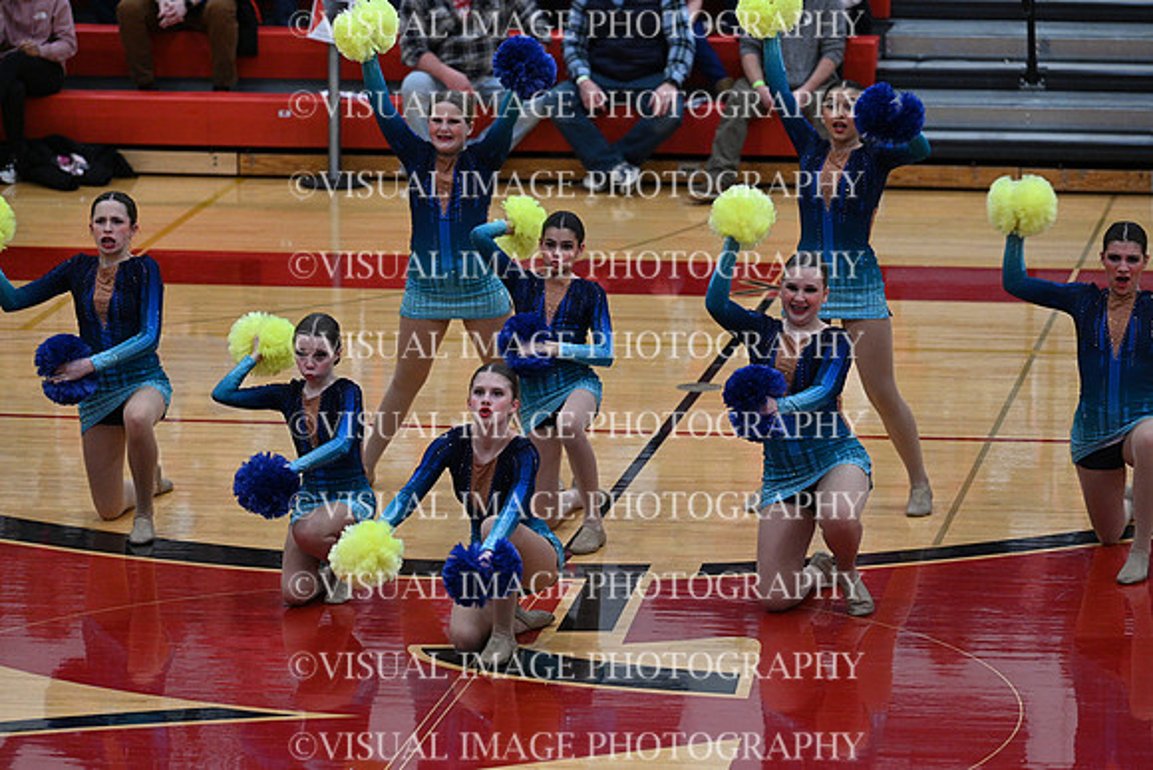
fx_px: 5766
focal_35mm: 180
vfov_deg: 7.6
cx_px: 576
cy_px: 385
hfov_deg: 11.4
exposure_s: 1/400
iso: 4000
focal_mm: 180
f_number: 4
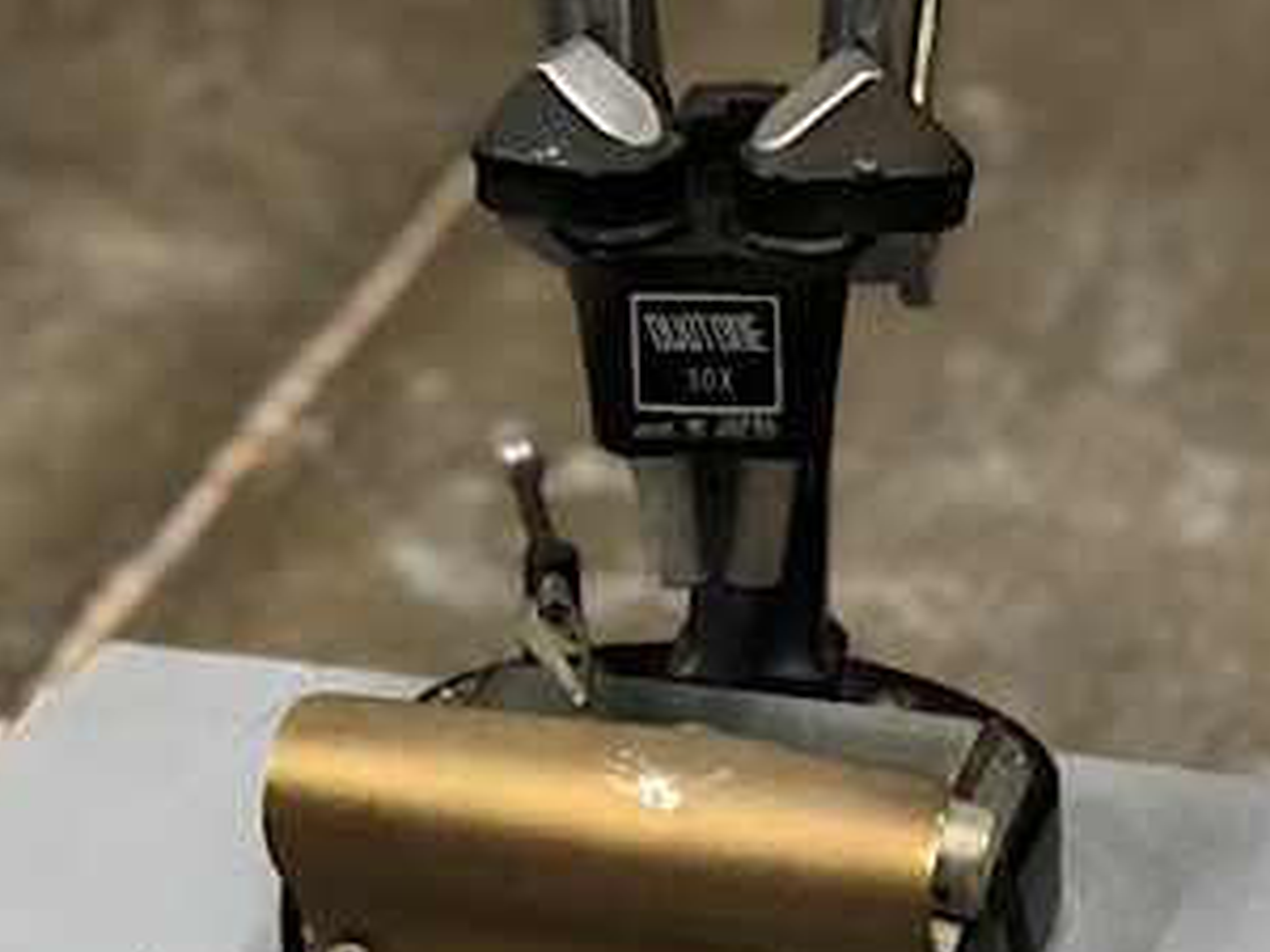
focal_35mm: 152
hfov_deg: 13.0
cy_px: 1062
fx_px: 5577
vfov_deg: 9.7
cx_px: 639
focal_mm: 6.6
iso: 500
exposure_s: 1/60
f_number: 2.8
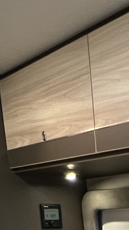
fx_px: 456
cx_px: 213
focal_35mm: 75
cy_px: 357
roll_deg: -0.7
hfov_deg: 14.6
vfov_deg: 22.4
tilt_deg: -11.8
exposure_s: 1/75
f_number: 1.8
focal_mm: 1.57
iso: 200
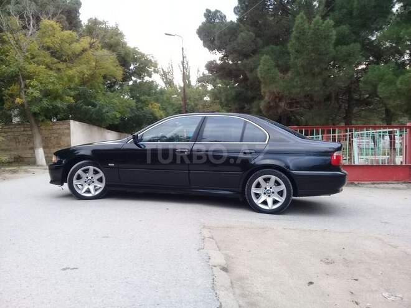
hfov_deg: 58.4
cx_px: 206
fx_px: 368
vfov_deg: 45.4
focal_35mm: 31
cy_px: 154
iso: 50
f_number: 2.2
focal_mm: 3.3
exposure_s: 1/50
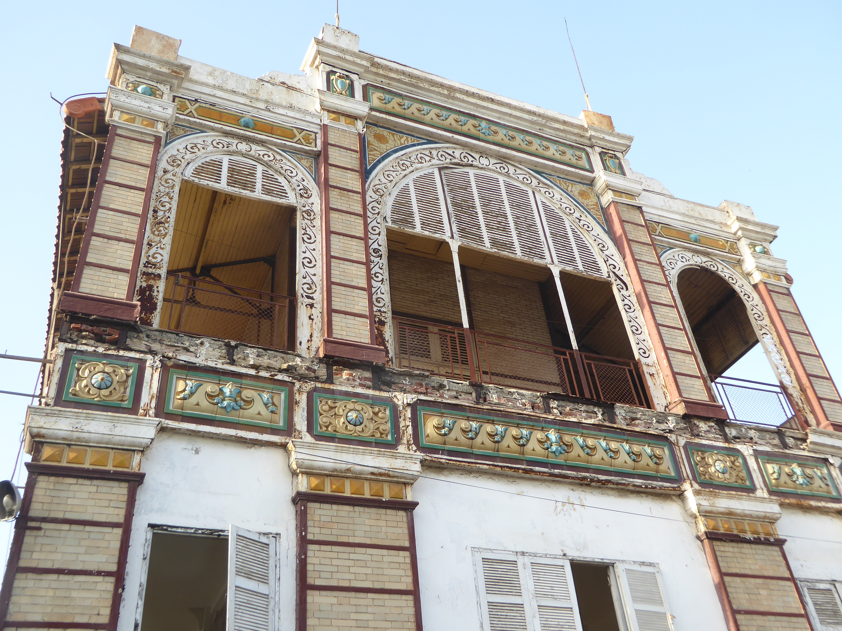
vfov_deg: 41.8
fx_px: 827
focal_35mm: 34
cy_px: 316
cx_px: 421
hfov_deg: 54.0
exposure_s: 1/125
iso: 80
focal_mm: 5.8
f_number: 3.6
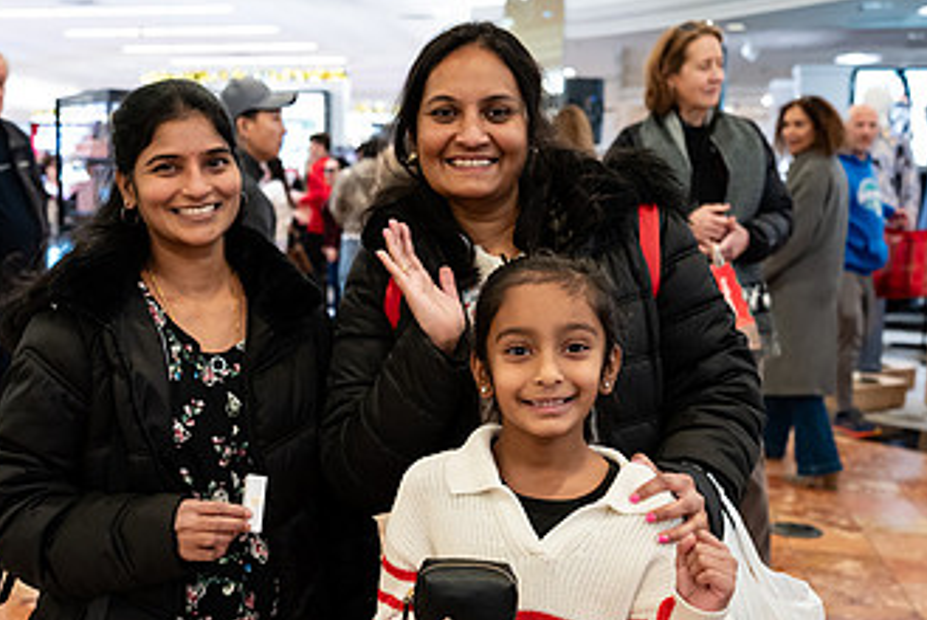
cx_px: 349
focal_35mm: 47
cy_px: 416
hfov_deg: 41.6
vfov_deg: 28.5
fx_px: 1211
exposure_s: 1/160
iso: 1000
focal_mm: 25.5
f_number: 3.2
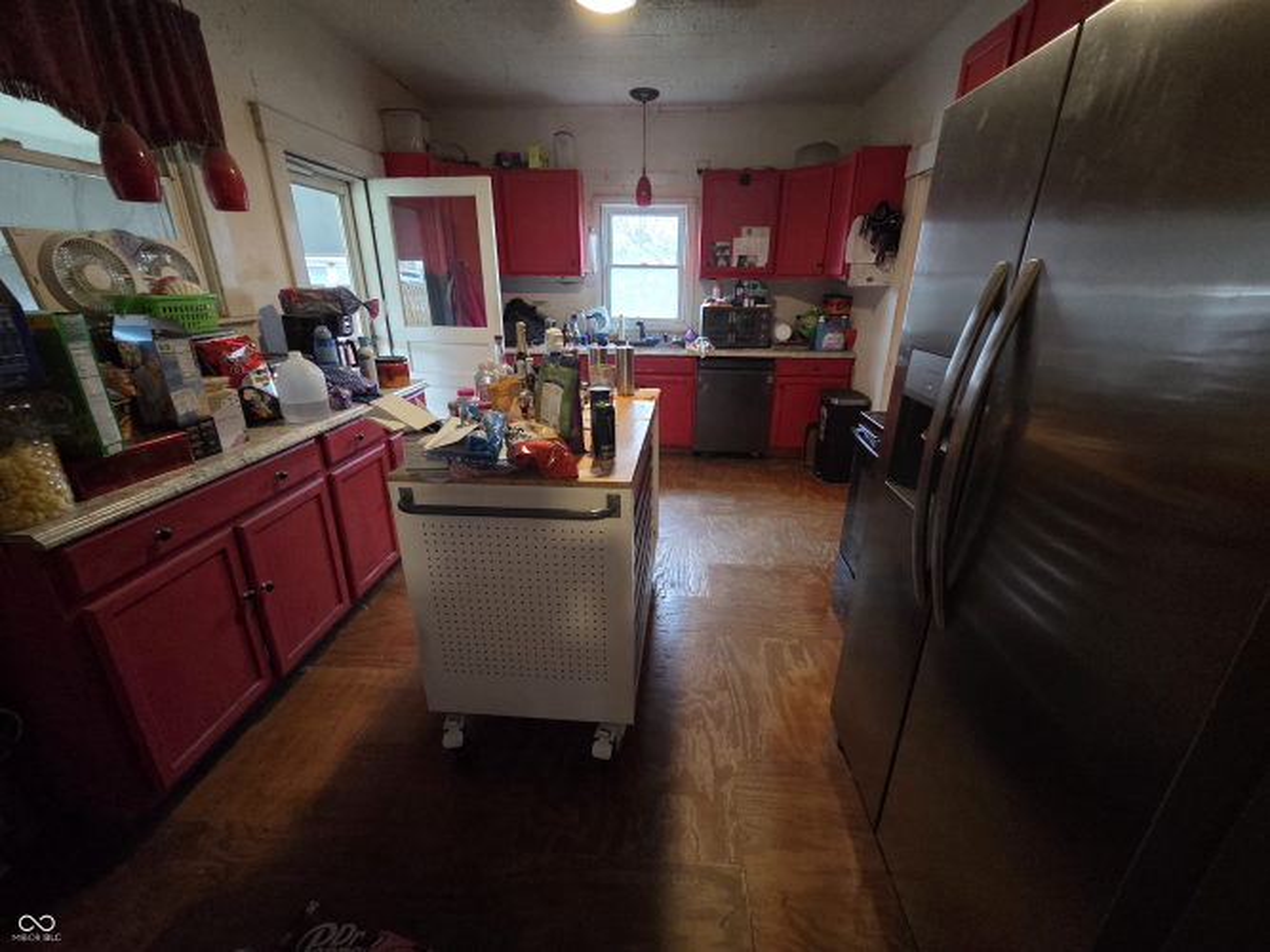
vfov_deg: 89.9
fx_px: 477
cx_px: 635
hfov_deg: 106.2
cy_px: 476
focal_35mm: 13
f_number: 2.2
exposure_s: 1/30
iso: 1250
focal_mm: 2.2
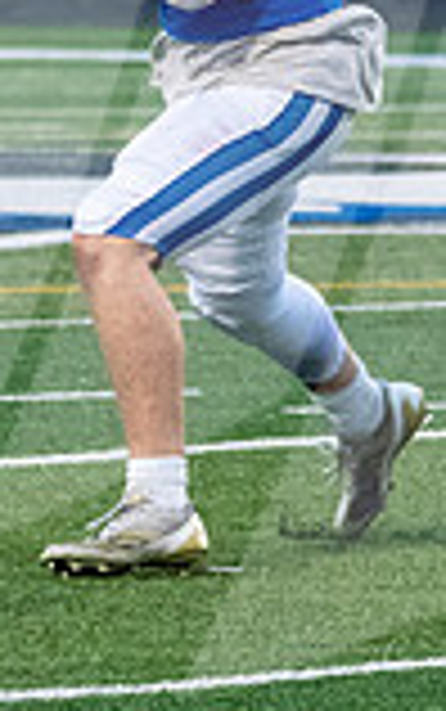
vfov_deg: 3.1
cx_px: 124
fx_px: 12987
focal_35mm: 669
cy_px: 125
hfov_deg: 2.0
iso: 5000
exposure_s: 1/1250
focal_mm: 130
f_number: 4.8
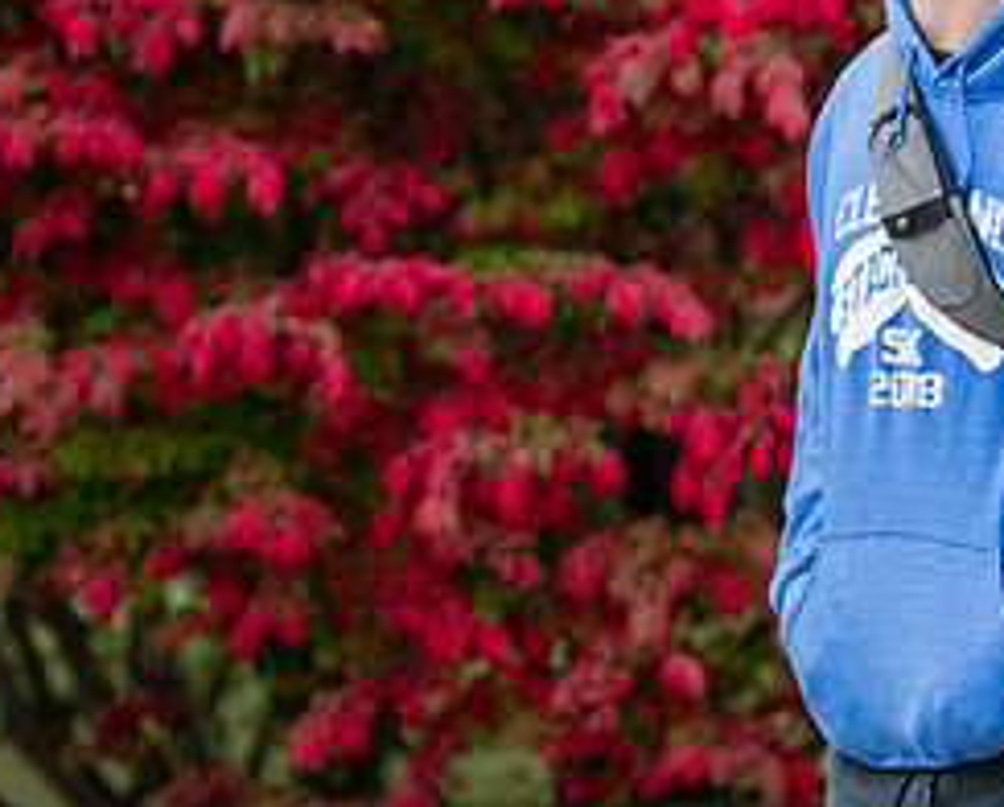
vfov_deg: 6.3
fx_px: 7292
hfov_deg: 7.9
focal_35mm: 245
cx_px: 811
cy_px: 93
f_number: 2.8
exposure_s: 1/500
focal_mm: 110
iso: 160
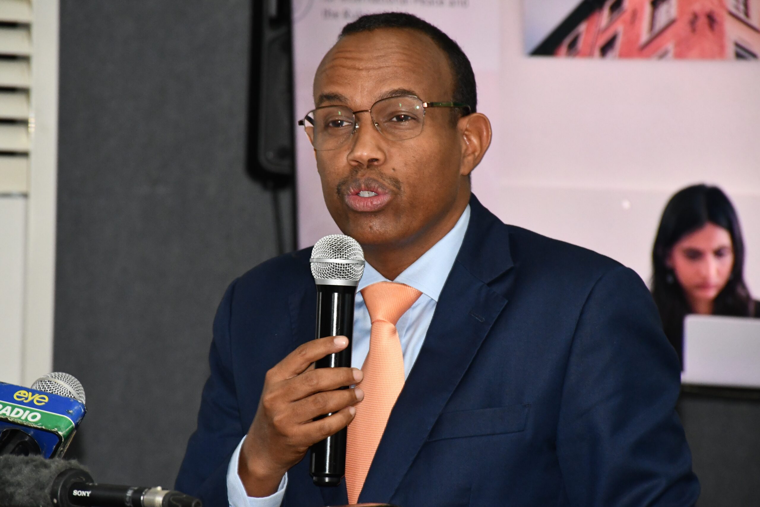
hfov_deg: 9.8
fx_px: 4432
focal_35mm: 210
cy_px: 254
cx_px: 380
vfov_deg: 6.5
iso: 2500
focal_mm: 140
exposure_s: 1/60
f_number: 6.3
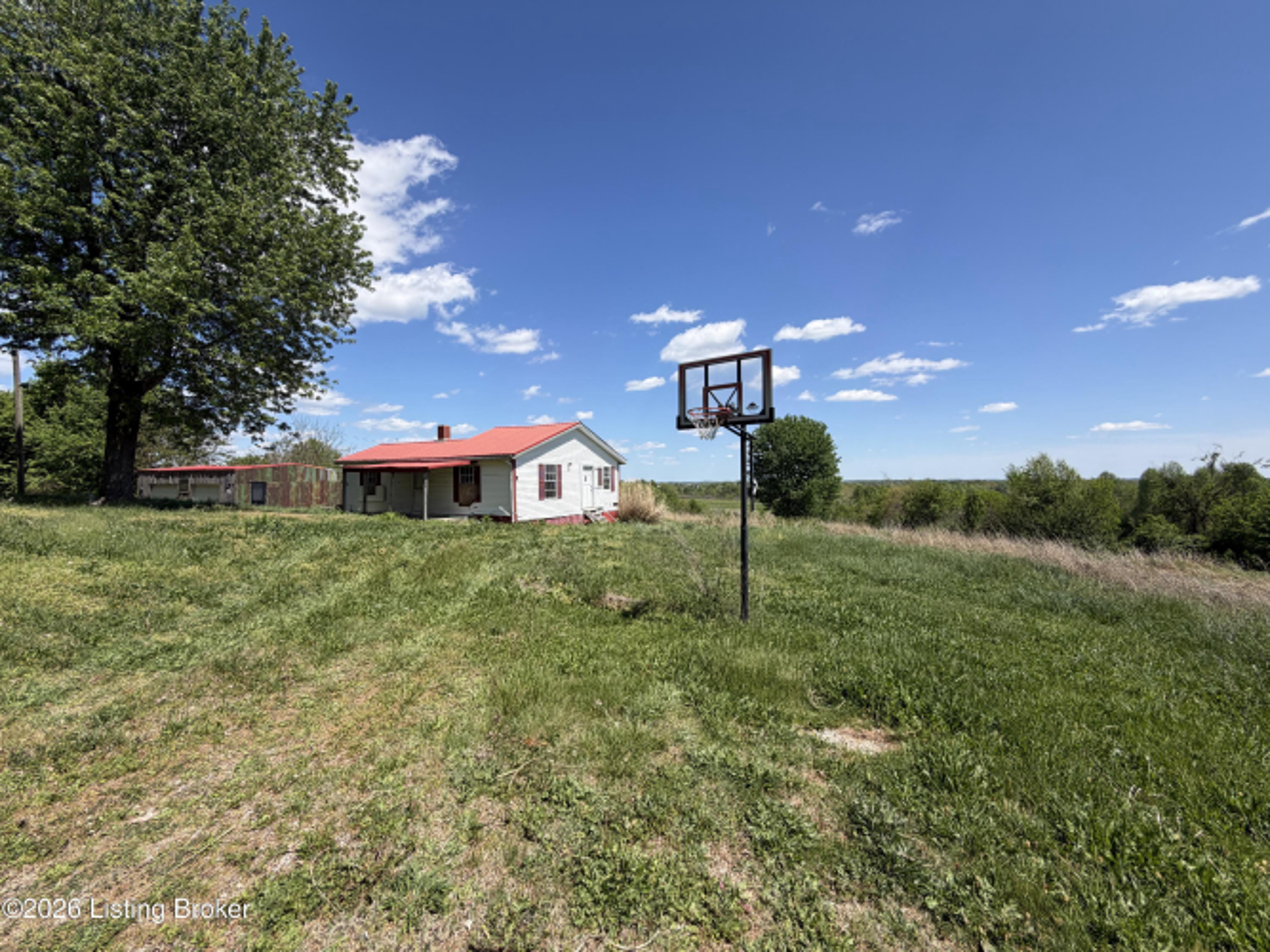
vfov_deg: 85.7
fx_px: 514
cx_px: 635
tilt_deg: +0.6
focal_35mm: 14
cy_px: 476
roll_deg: +0.8
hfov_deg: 102.1
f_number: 2.2
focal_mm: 2.22
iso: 20
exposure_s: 1/888
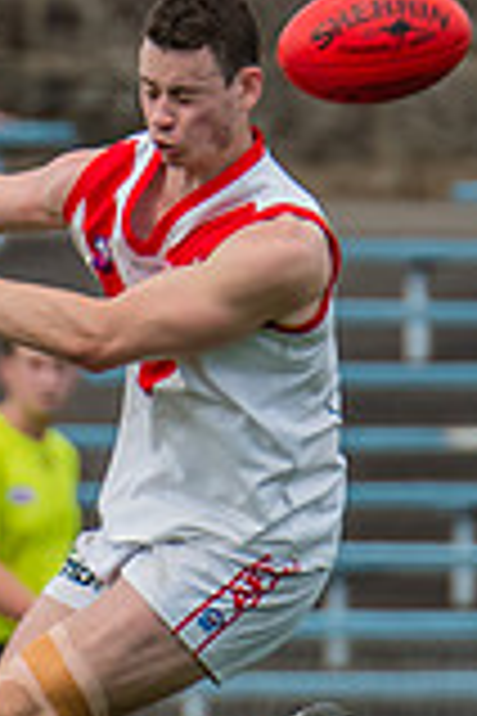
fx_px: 54294
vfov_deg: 0.8
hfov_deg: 0.5
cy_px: 731
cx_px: -879
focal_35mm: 2732
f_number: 5.6
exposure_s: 1/1600
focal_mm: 420
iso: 800
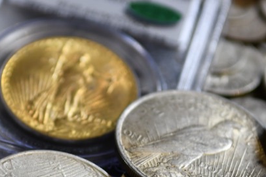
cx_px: 81
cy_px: 114
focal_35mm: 222
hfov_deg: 9.3
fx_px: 1641
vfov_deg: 6.2
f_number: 3.2
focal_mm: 55
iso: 400
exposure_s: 1/250
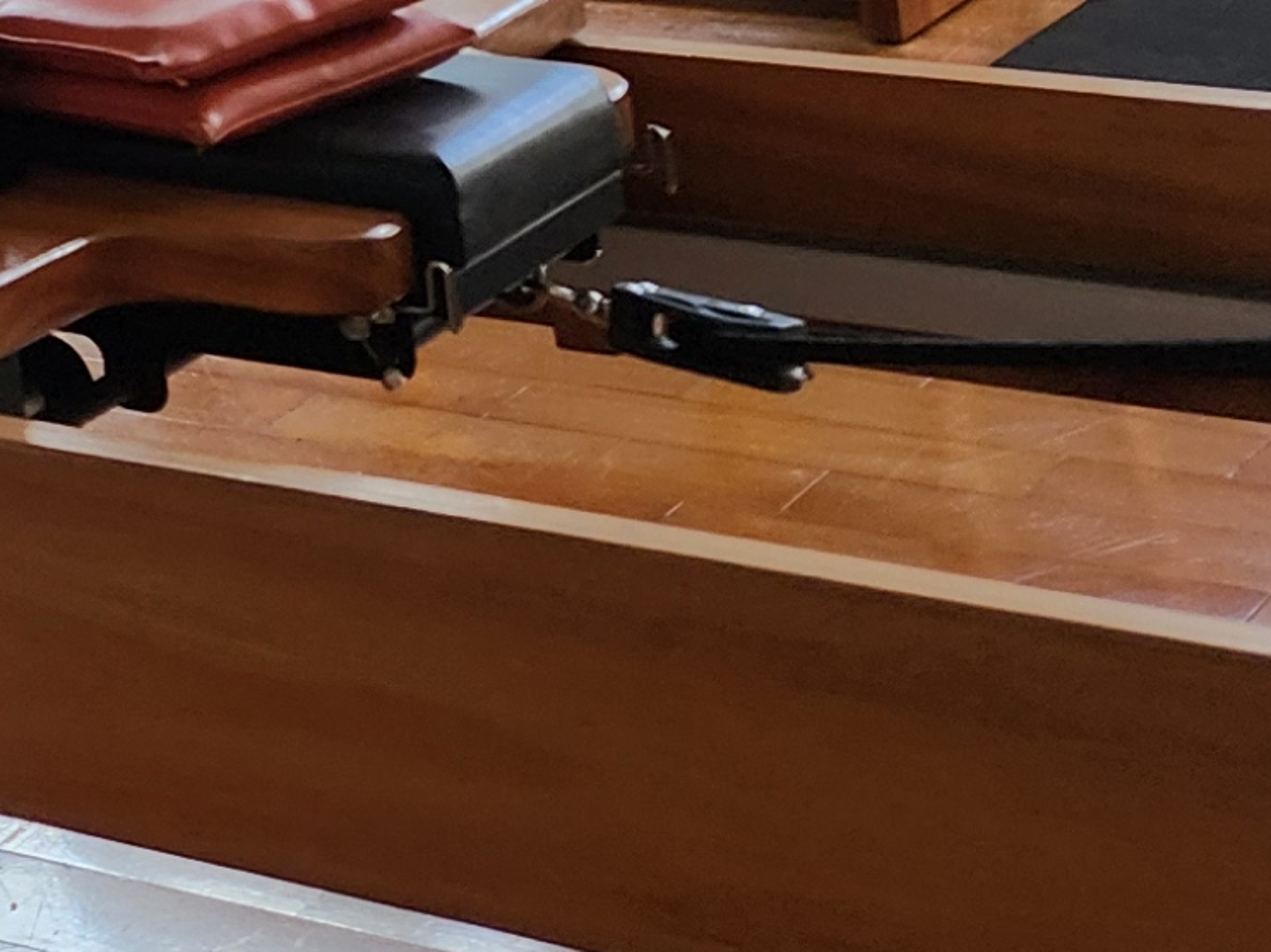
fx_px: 4551
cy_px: -1207
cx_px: -1170
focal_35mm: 124
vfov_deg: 10.5
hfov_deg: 13.8
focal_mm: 5.4
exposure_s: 1/180
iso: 50
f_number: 1.8
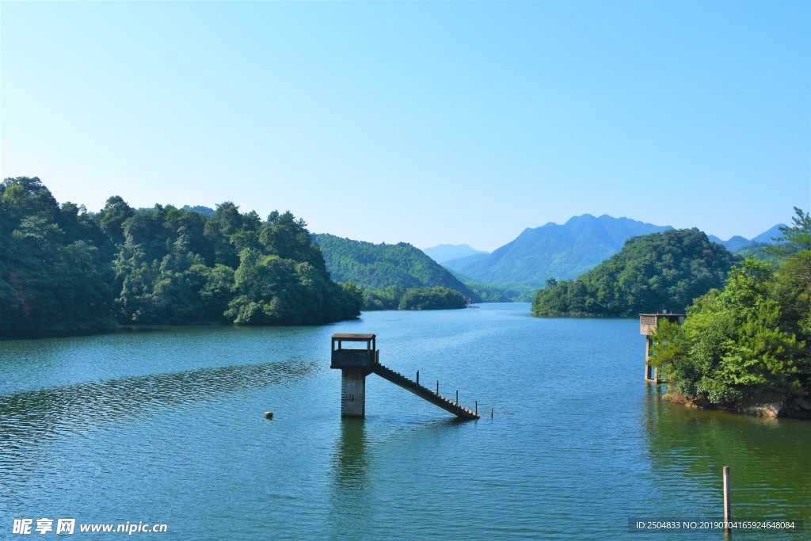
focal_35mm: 30
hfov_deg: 61.9
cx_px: 406
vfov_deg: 43.6
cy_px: 270
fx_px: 676
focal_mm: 20
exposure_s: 1/500
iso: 160
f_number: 8
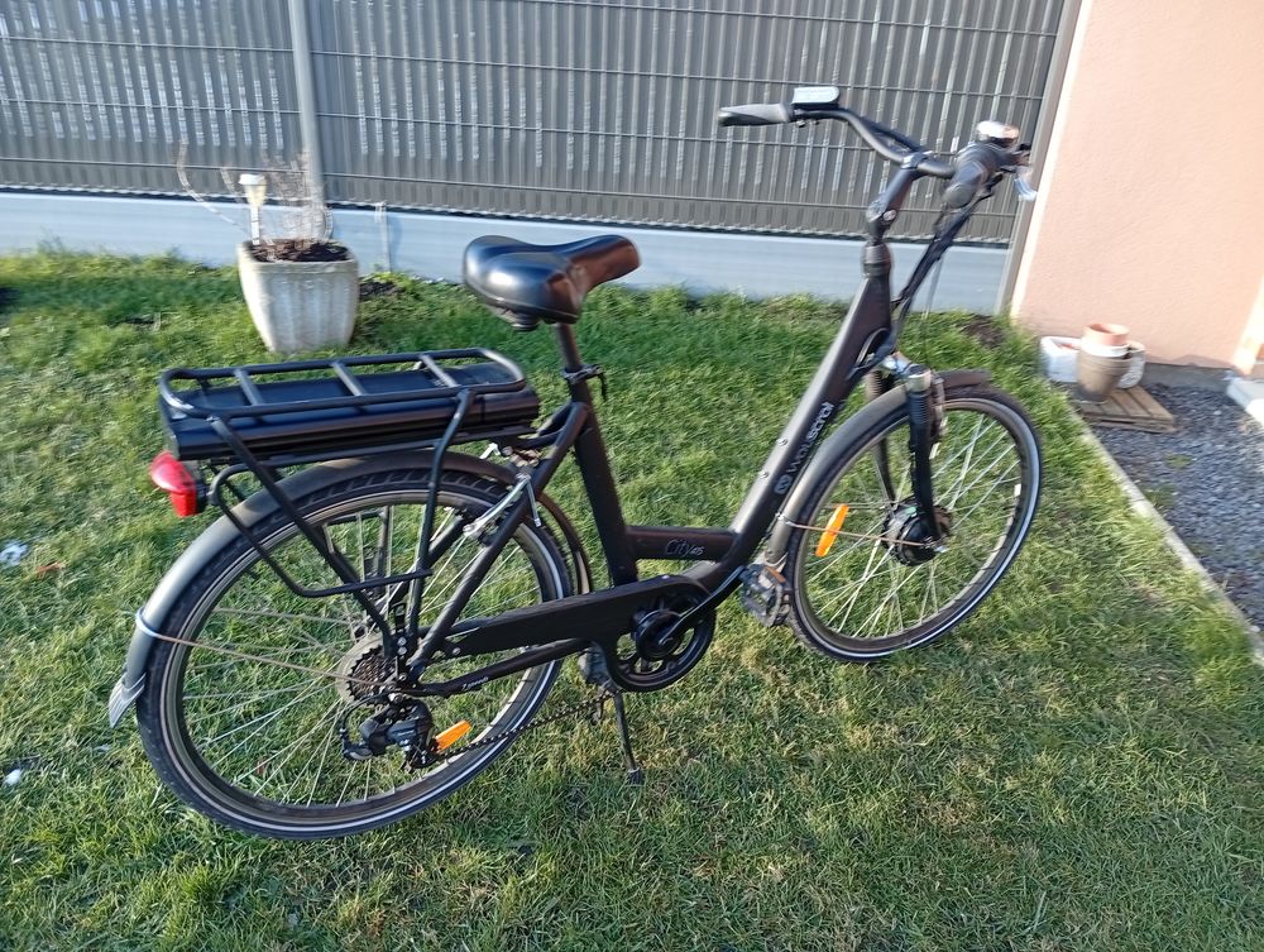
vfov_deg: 51.5
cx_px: 632
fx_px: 987
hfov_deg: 65.2
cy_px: 476
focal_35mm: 27
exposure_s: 1/50
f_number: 1.8
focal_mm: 3.98
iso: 68
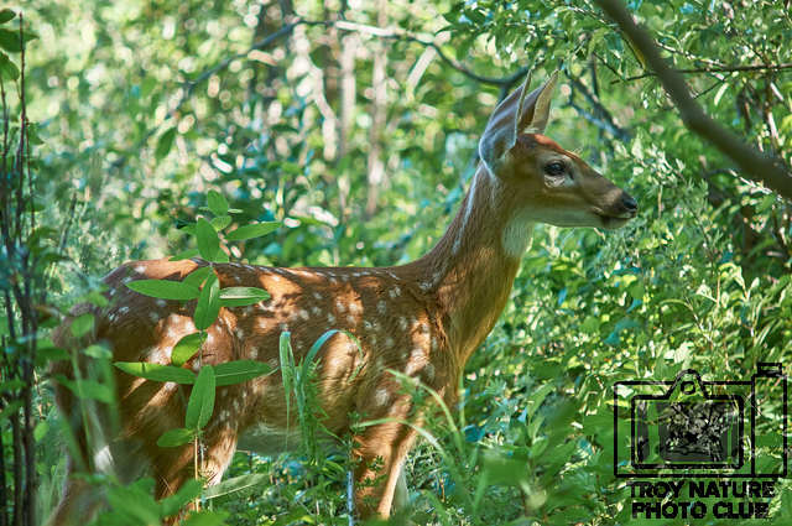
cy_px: 263
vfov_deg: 5.1
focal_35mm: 270
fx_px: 5932
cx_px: 396
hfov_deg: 7.6
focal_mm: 180
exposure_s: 1/200
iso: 400
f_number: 4
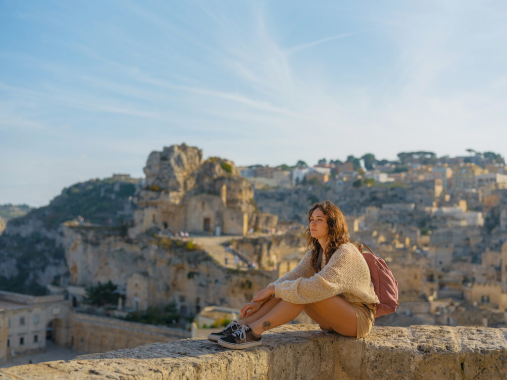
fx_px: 644
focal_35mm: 44
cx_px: 254
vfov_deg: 32.9
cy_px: 190
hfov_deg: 42.9
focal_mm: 55
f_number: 2.8
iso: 160
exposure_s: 1/2500
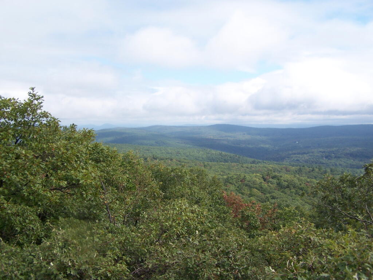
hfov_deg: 49.0
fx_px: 409
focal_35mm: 38
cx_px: 186
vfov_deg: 37.7
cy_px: 140
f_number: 2.8
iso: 80
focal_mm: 6.3
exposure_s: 1/1000
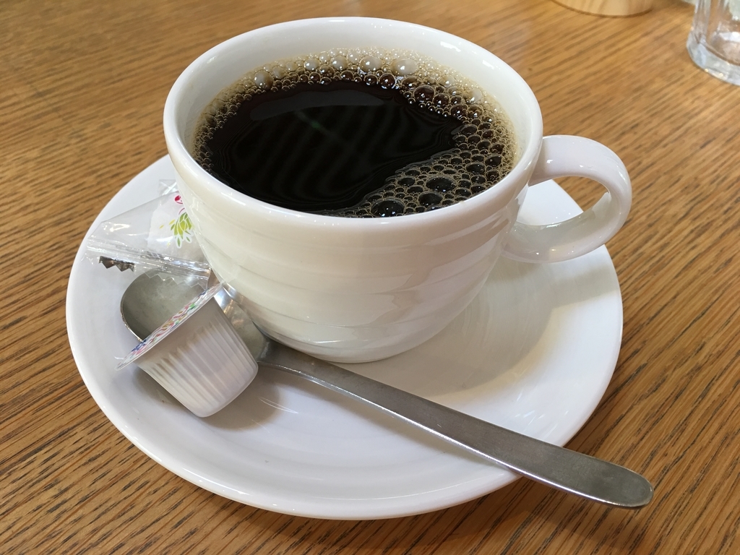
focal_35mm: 29
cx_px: 370
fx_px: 620
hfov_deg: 61.7
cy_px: 278
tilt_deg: -45.4
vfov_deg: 48.2
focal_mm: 4.15
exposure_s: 1/15
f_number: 2.2
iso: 40
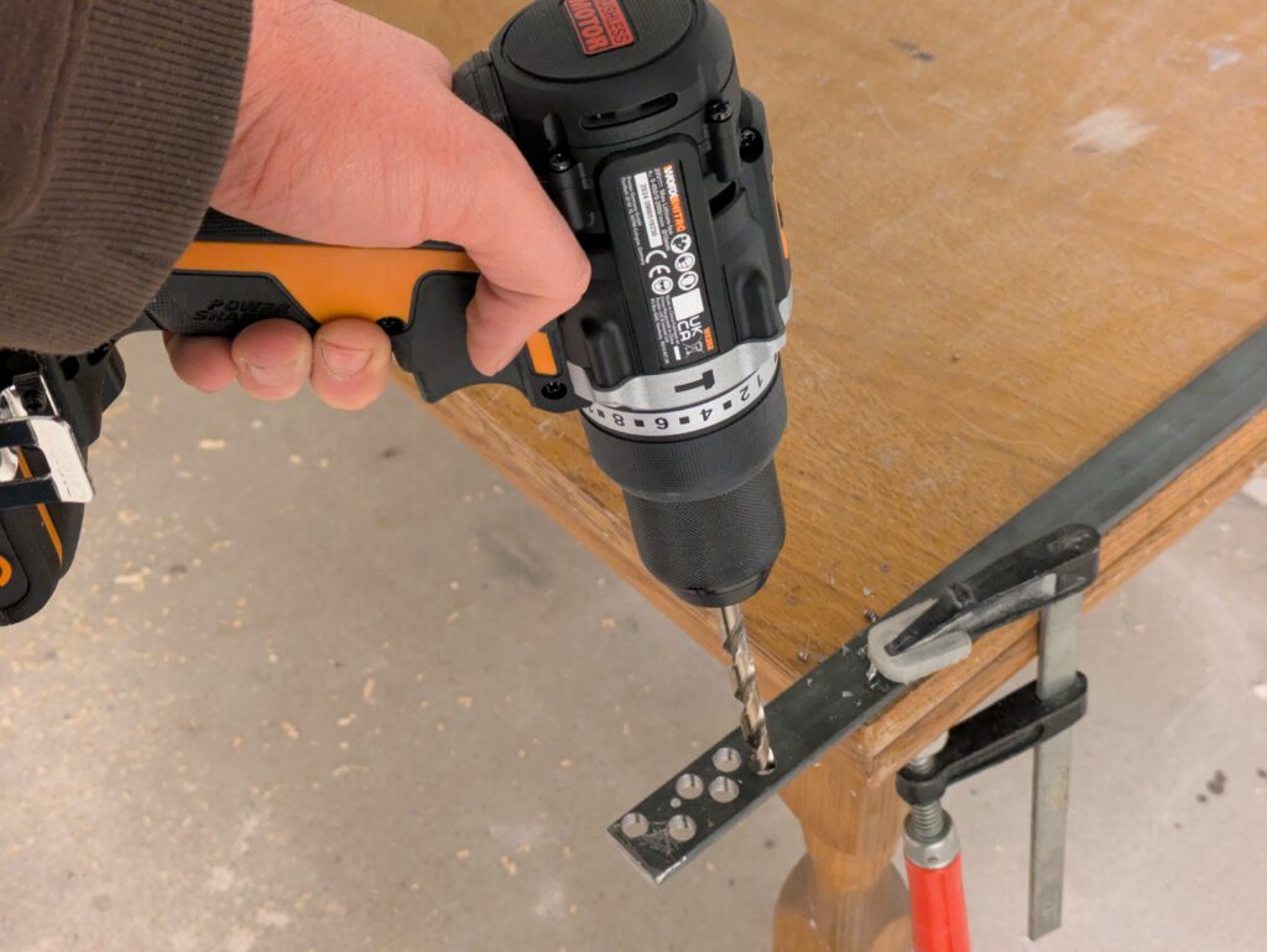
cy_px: 476
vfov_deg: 28.6
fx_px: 1868
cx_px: 634
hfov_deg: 37.5
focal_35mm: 51
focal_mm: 5.43
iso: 901
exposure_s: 1/25
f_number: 1.89
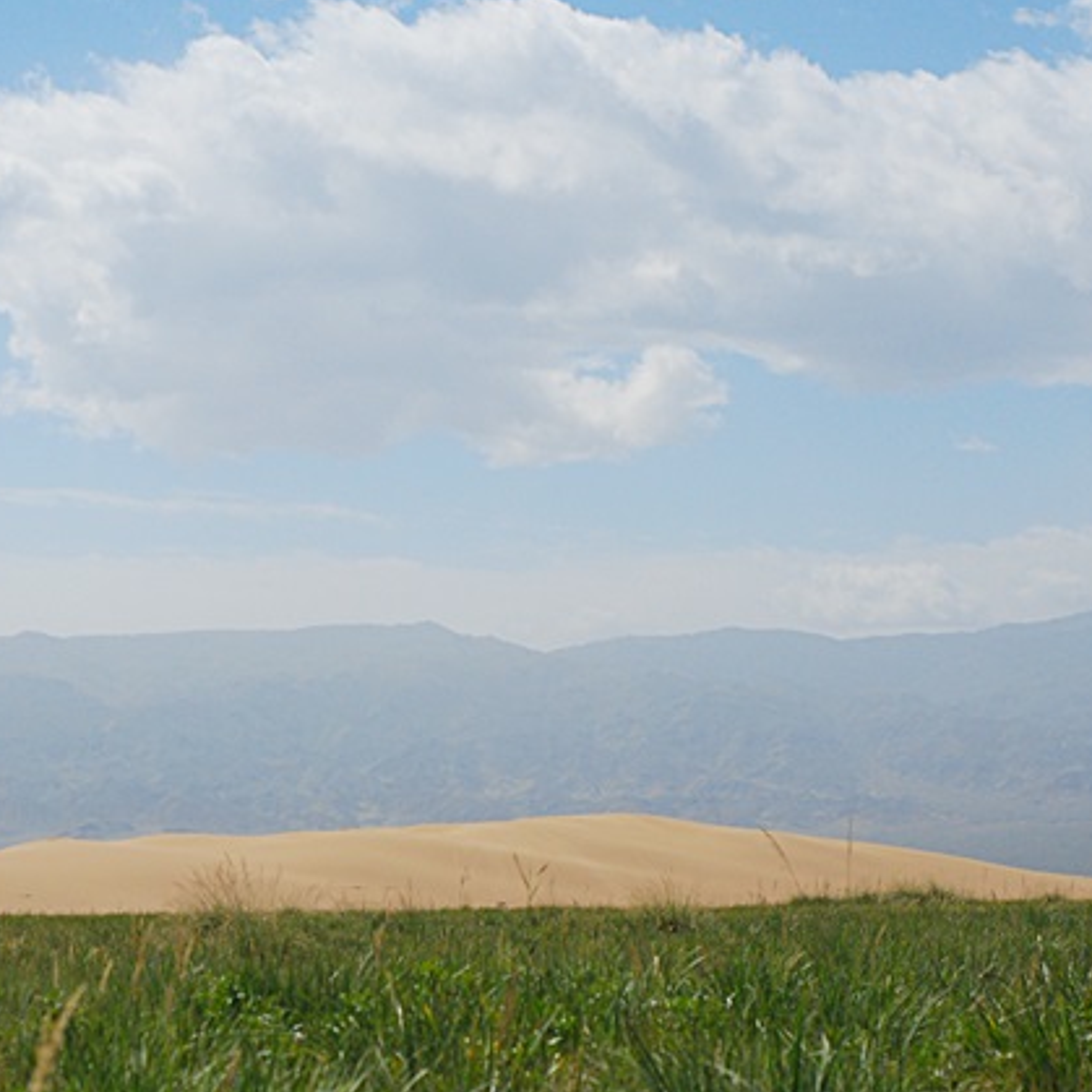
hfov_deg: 14.2
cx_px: 255
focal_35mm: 122
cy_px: 602
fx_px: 4354
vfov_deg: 14.3
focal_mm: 50
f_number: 5.6
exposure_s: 1/4000
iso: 360
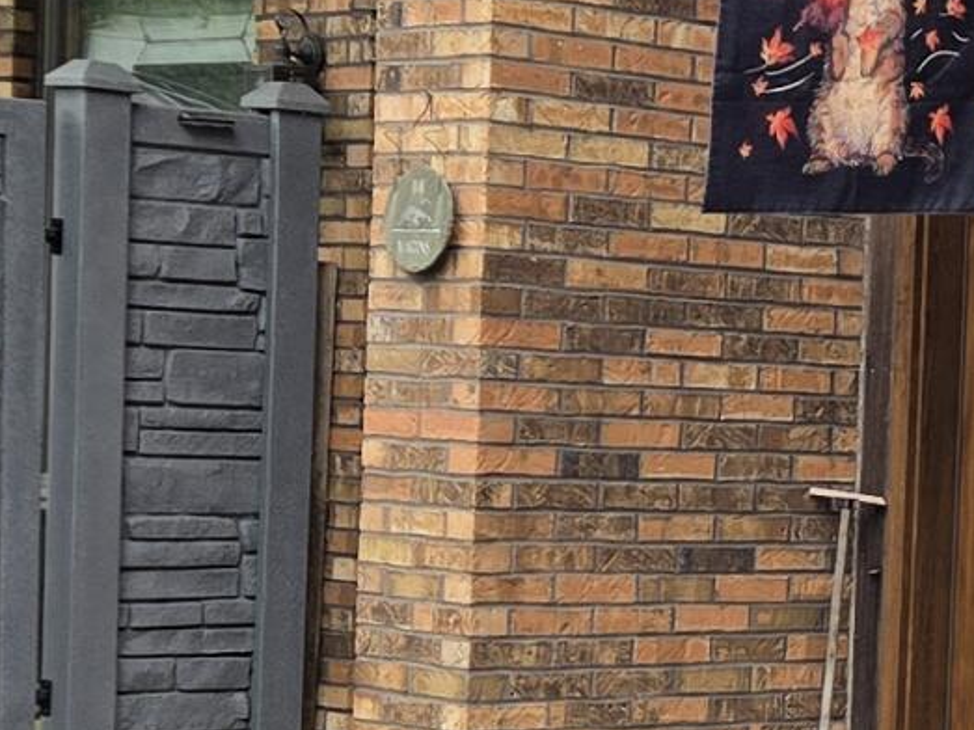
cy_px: 434
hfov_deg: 13.7
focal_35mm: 132
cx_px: 1615
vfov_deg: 11.2
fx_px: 3713
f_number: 1.8
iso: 25
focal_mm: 5.4
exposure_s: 1/507
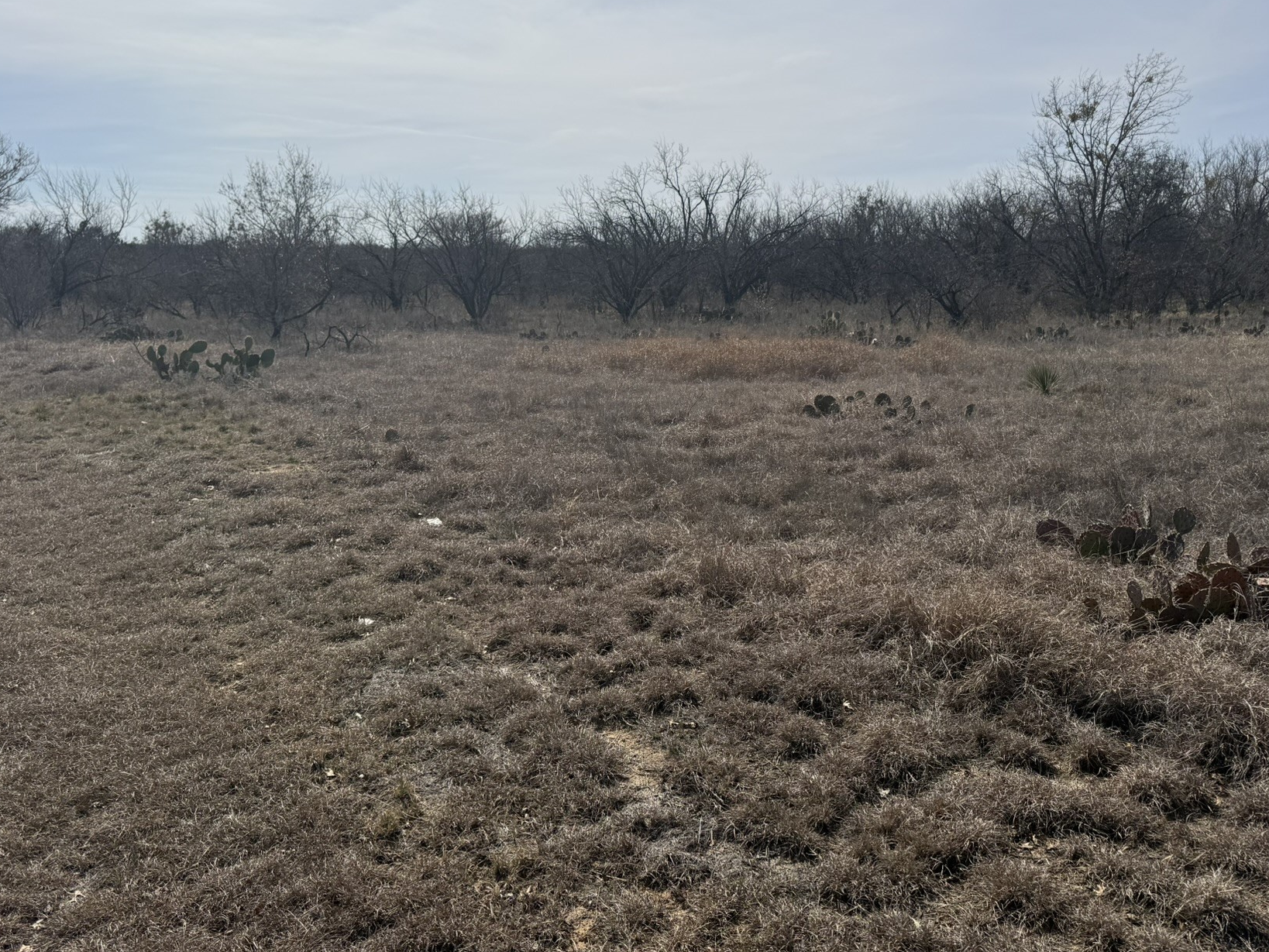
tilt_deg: -9.3
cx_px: 660
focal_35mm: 30
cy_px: 397
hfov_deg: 59.9
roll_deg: -1.2
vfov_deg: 46.6
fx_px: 1100
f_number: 1.78
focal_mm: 6.76
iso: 80
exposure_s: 1/10309
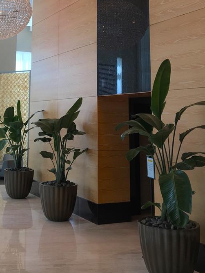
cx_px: 57
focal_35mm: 52
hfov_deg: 27.7
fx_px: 410
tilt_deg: +9.4
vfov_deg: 35.5
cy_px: 50
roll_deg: -1.4
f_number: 2.2
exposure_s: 1/40
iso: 25
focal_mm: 4.15
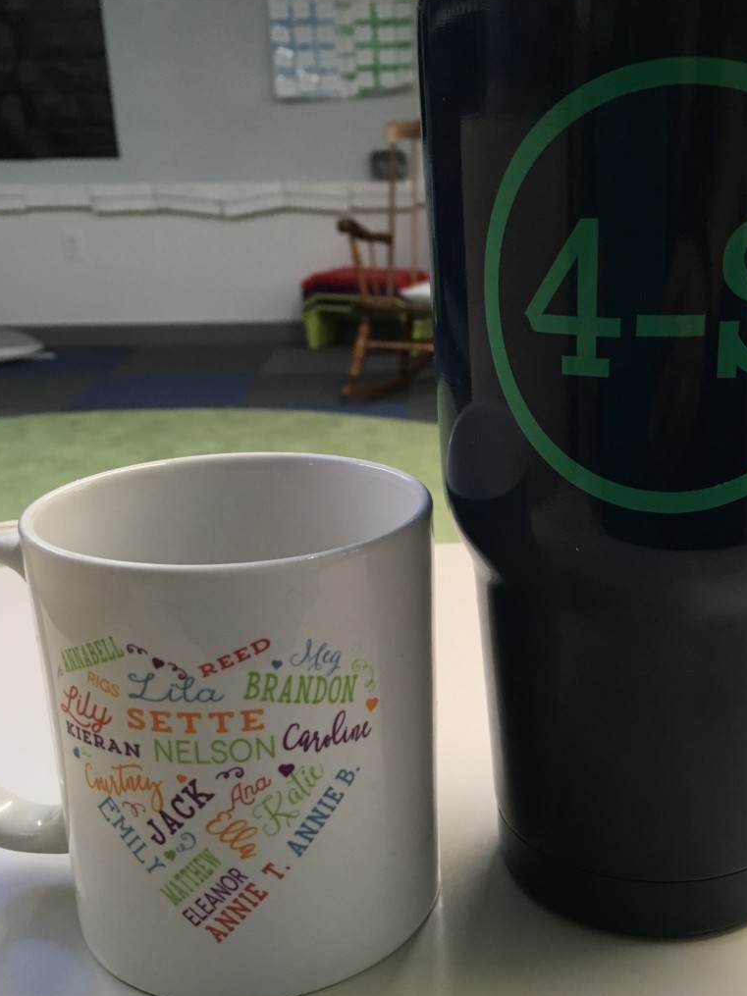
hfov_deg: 36.5
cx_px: 490
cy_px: 546
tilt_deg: -20.4
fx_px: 1122
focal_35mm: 39
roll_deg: +1.4
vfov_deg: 47.8
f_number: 2.2
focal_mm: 4.15
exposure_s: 1/30
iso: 125
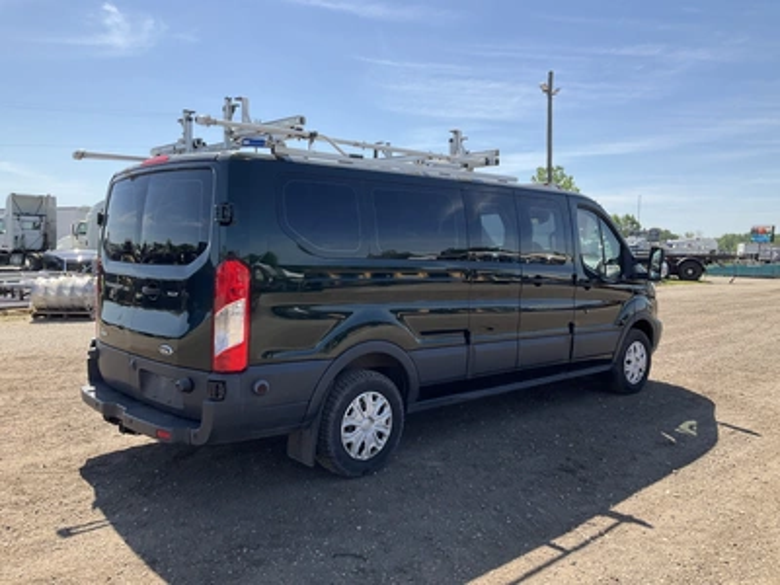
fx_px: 653
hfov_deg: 61.7
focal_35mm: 29
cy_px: 292
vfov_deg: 48.2
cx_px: 390
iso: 25
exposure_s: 1/1168
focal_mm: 3
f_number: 1.8
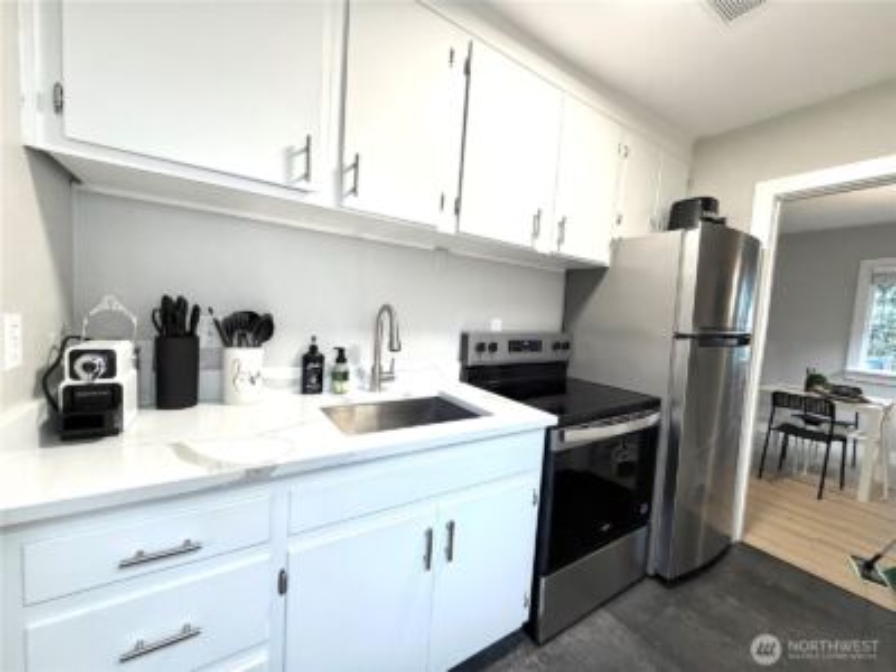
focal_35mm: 14
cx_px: 448
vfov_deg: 85.7
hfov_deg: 102.1
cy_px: 336
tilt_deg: -5.1
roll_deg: -3.9
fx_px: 362
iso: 320
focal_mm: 2.22
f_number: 2.2
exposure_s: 1/120
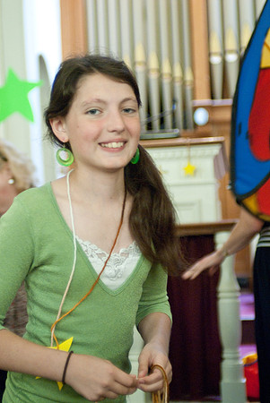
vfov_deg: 24.6
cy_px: 202
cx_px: 135
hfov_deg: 16.6
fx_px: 926
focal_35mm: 82
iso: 1250
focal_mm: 55
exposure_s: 1/60
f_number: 2.8
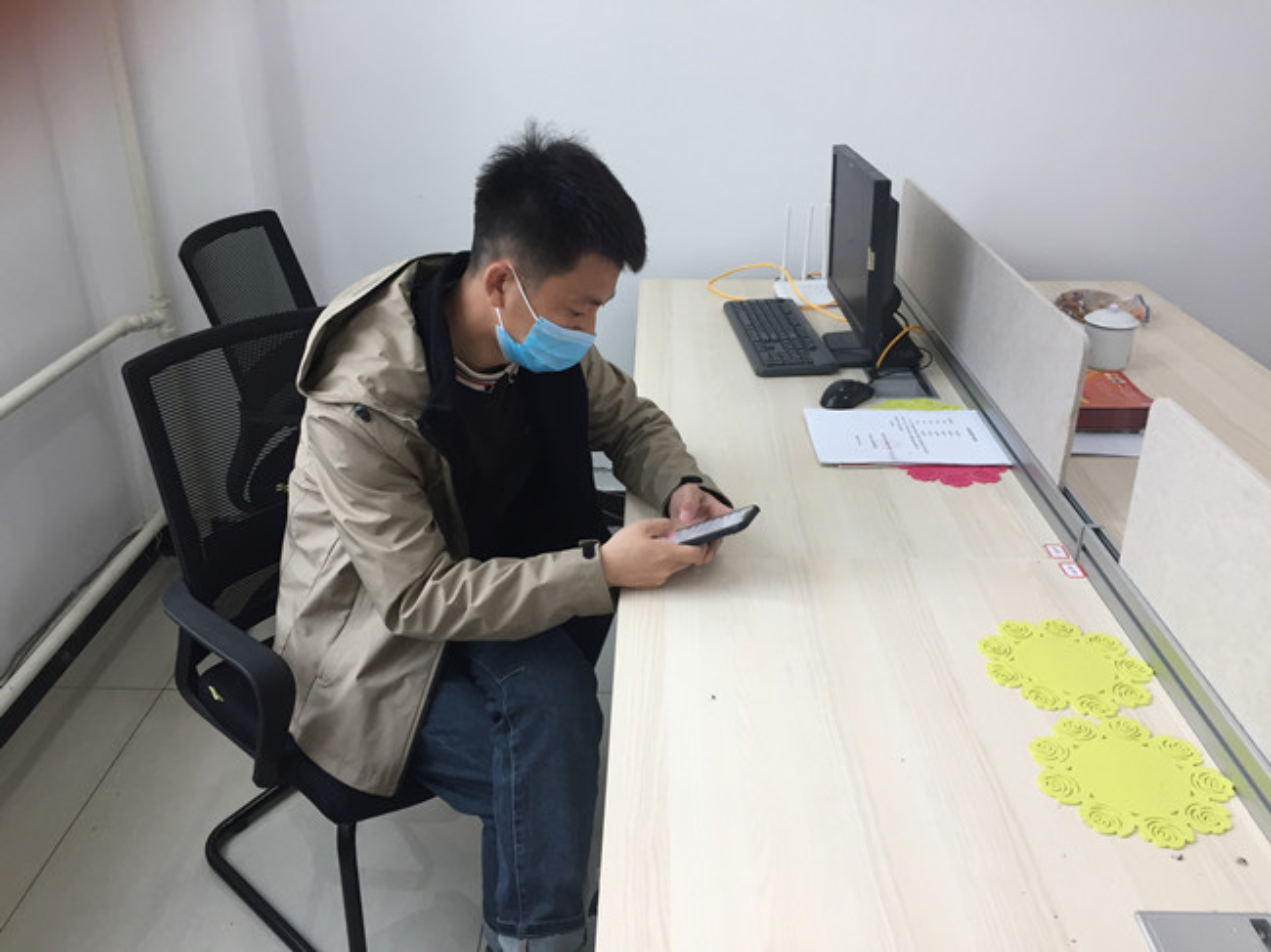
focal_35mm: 29
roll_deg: -1.2
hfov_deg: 61.7
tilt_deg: -25.7
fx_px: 1064
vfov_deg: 48.2
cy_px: 476
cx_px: 636
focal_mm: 4.15
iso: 32
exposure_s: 1/33
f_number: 2.2
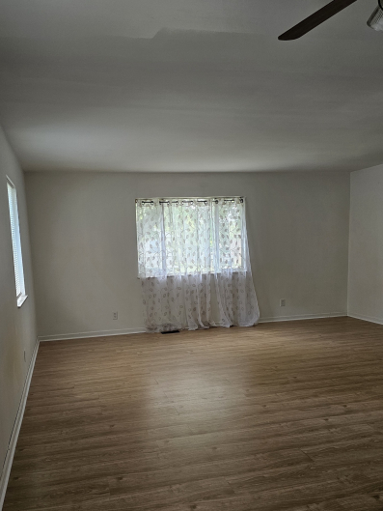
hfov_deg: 48.2
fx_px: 428
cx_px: 171
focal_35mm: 29
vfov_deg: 61.1
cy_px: 307
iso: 160
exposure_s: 1/120
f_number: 1.7
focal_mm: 6.3
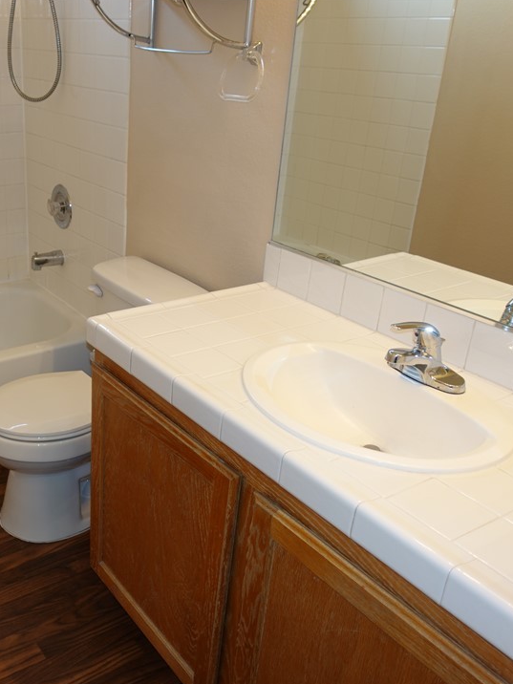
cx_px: 89
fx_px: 692
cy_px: 341
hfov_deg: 38.8
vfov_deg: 52.6
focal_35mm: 35
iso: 125
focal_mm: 8.8
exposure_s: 1/30
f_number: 2.2
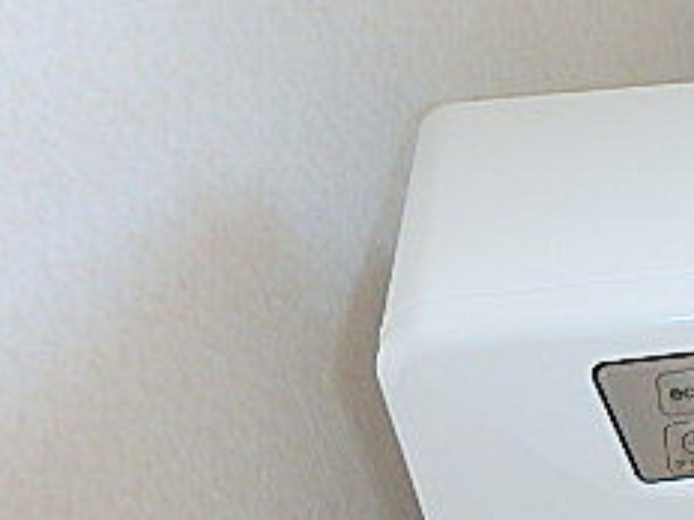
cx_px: 900
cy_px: 550
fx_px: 1163
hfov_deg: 27.7
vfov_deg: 23.9
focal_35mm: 58
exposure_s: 1/40
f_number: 3.5
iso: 200
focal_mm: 3.7
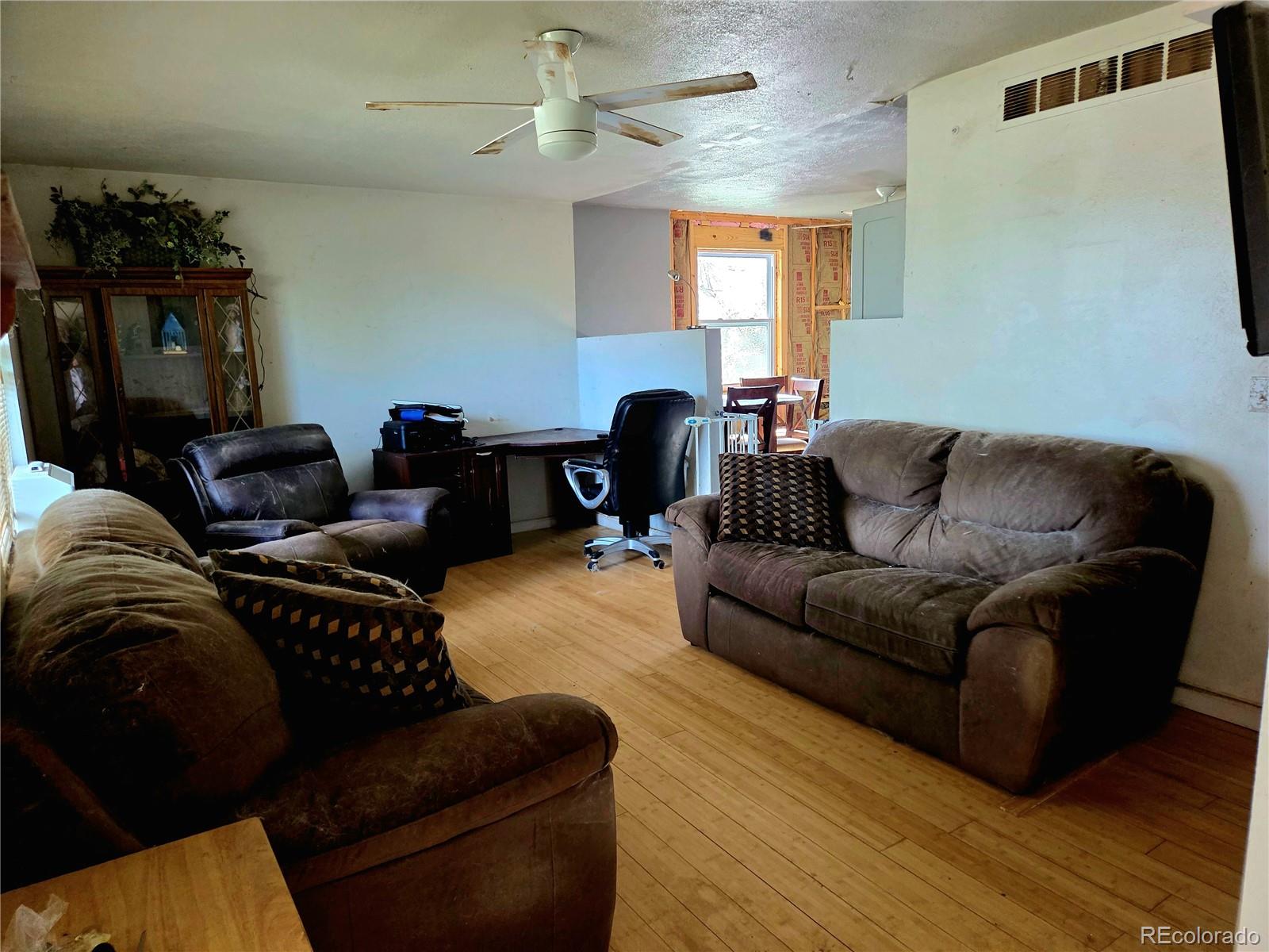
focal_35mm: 23
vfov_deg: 58.9
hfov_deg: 73.9
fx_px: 843
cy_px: 476
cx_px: 634
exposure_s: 1/120
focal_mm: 5.4
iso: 400
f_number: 1.8
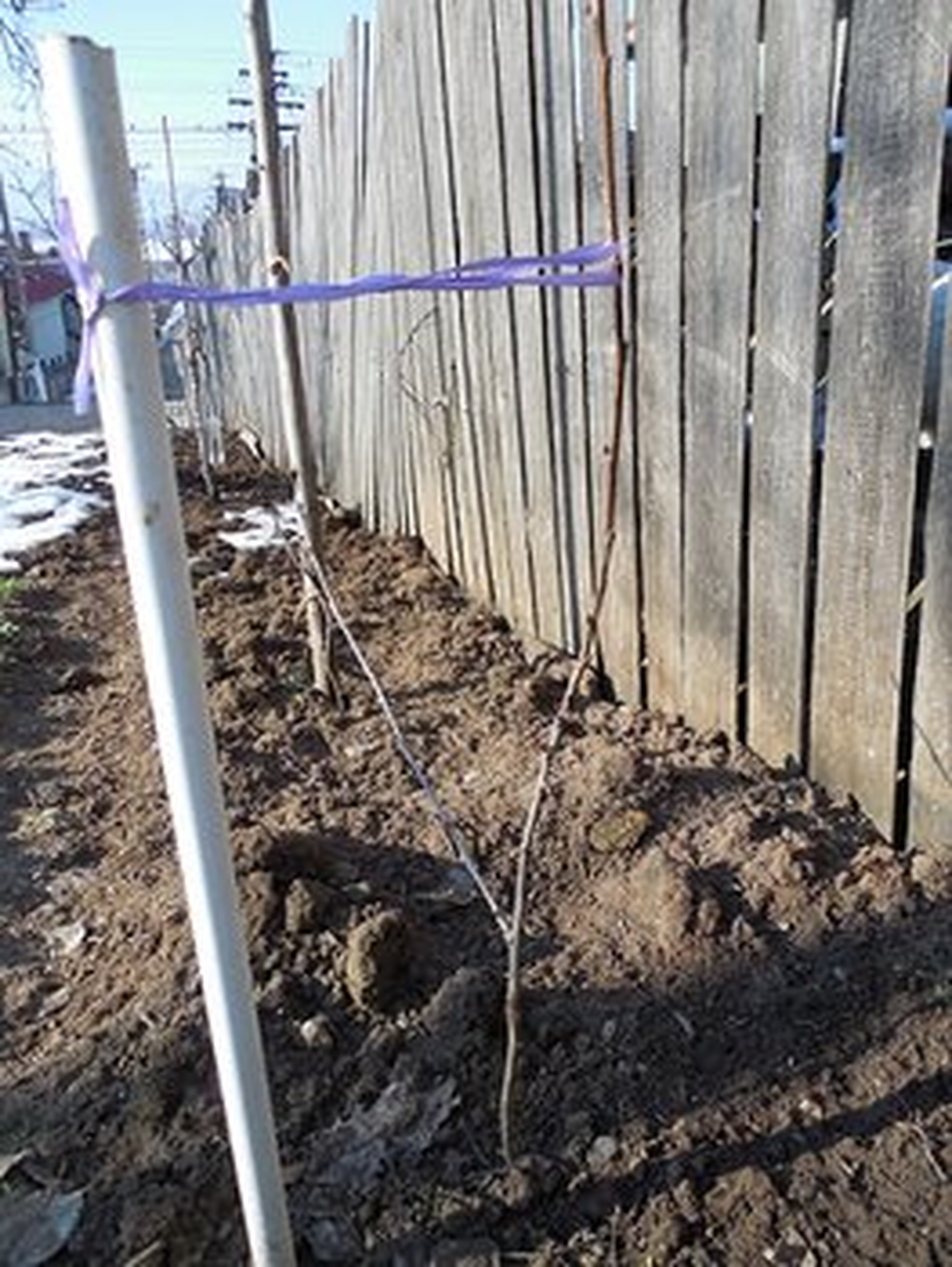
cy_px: 634
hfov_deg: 54.9
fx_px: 916
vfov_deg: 69.4
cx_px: 476
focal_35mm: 25
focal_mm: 4.5
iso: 125
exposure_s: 1/400
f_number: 3.3
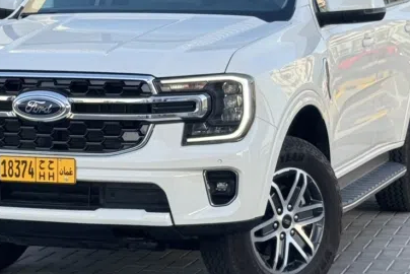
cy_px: 81
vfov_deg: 17.2
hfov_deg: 25.6
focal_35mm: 79
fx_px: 900
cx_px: 159
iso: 64
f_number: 1.78
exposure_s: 1/739
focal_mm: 6.76
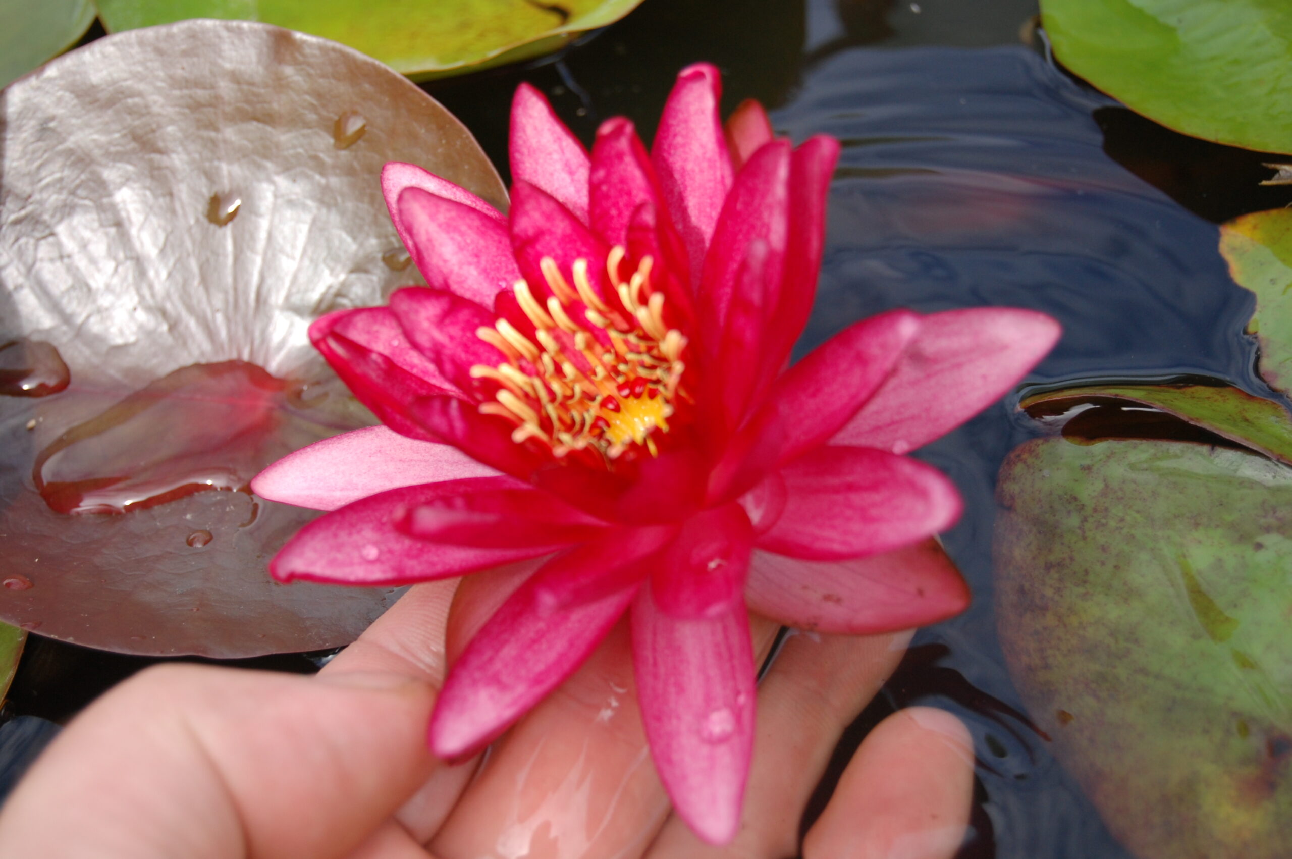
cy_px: 430
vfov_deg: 16.5
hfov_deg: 24.6
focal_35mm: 82
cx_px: 646
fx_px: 2958
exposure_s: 1/400
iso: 400
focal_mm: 55
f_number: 5.6
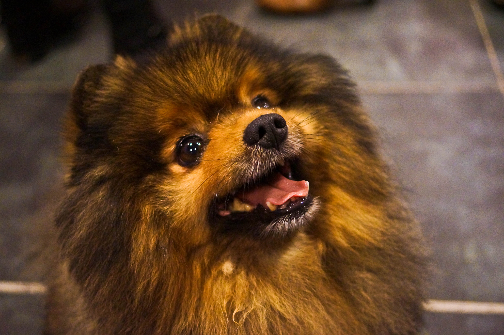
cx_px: 252
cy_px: 168
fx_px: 629
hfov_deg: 43.6
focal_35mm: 45
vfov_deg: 29.8
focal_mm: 30
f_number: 2.8
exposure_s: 1/160
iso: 3200
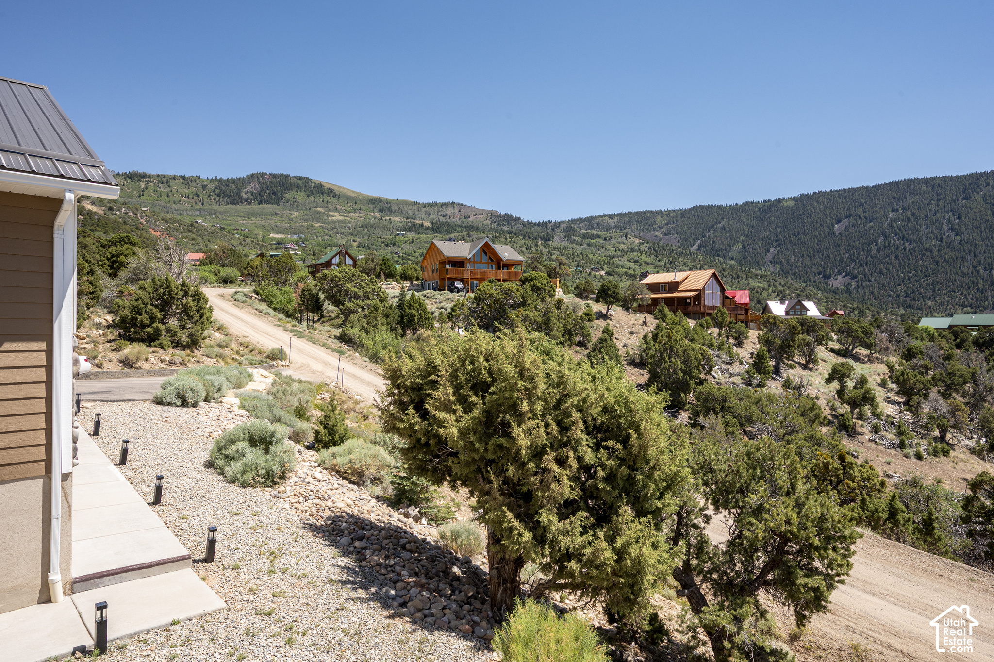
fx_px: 566
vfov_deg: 60.7
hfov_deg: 82.6
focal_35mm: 20
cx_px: 497
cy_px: 331
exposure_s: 1/400
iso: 320
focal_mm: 20.5
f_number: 11
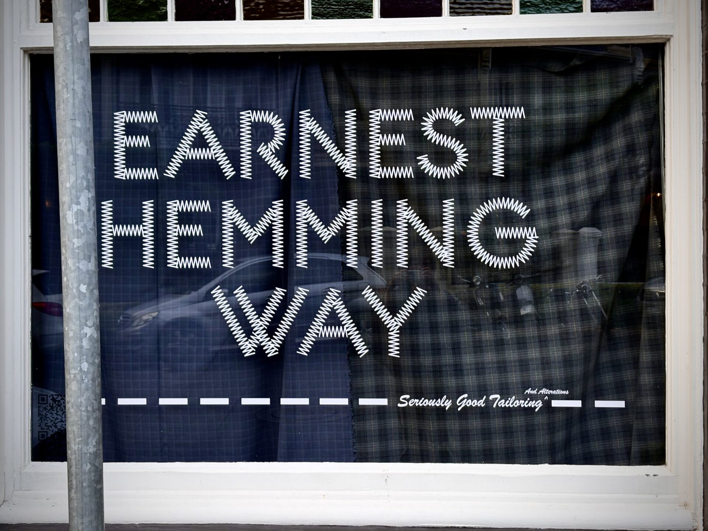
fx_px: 1064
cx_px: 354
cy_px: 266
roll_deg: -0.6
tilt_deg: +0.9
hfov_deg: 36.8
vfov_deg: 28.0
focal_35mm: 52
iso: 50
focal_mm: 5.96
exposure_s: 1/65
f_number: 1.6
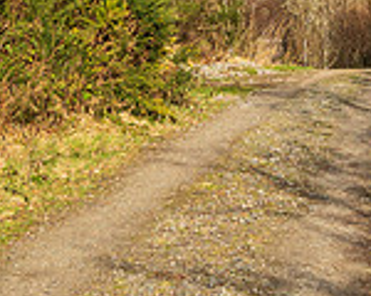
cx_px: 255
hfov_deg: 14.6
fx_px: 1449
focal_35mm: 132
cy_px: -223
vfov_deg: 11.0
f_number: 4
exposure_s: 1/1600
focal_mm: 14
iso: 200
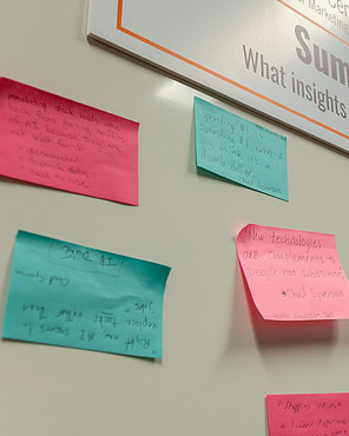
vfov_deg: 37.3
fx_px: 646
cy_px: 211
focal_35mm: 50
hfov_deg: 29.3
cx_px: 296
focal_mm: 34
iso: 1600
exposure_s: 1/100
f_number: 5.6
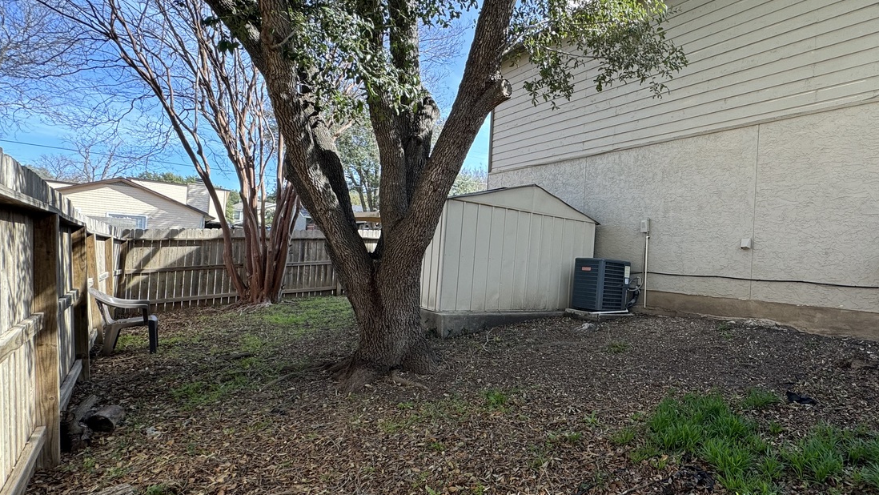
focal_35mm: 20
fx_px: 466
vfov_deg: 55.8
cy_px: 266
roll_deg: -3.6
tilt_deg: +0.0
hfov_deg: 84.3
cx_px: 569
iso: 40
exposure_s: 1/157
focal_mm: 2.22
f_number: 2.2
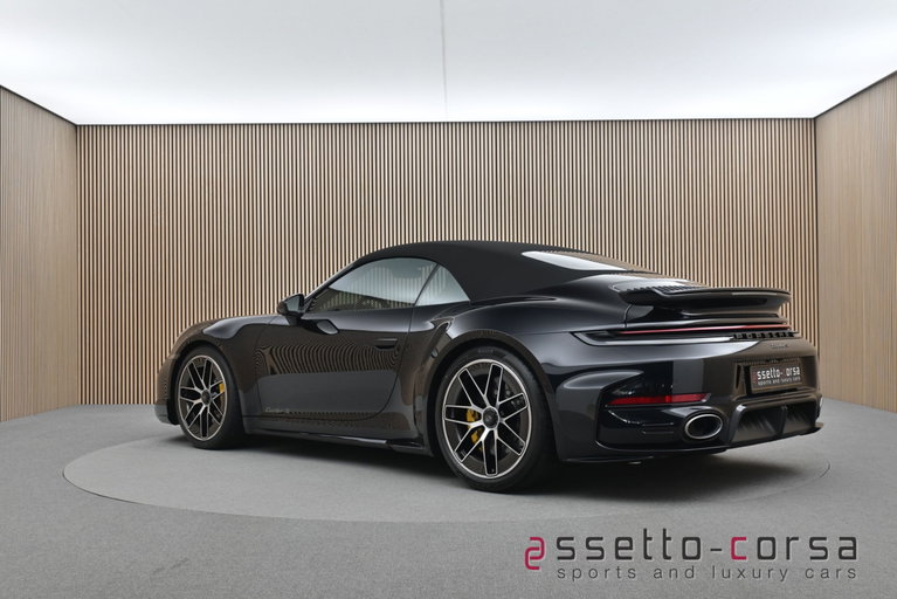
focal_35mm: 41
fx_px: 1028
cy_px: 300
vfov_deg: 32.5
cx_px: 448
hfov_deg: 47.1
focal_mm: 27.5
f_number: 4.5
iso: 560
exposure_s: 1/40
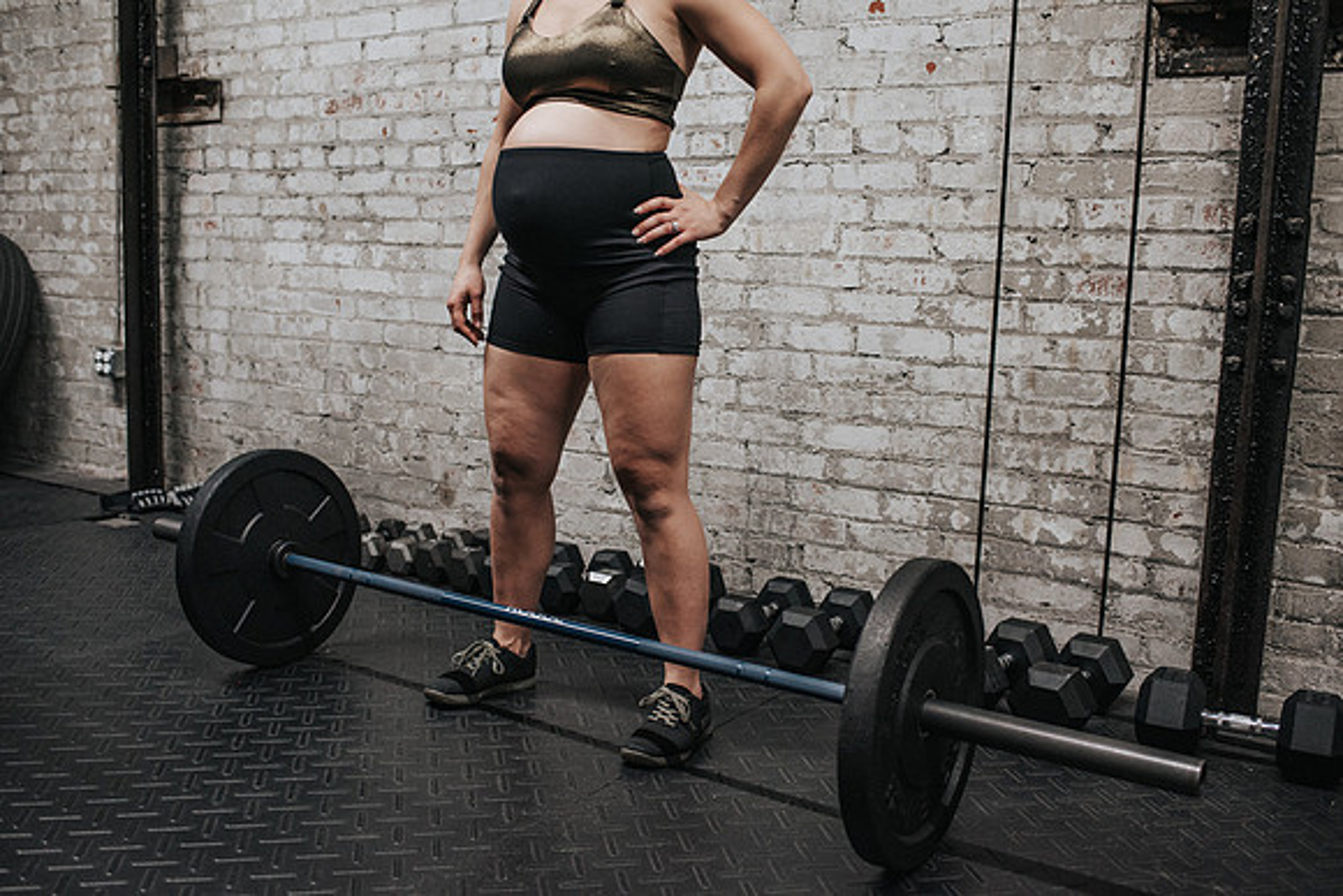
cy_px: 448
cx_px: 672
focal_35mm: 35
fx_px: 1306
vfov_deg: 37.9
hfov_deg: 54.4
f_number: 3.2
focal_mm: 35
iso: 800
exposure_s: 1/250
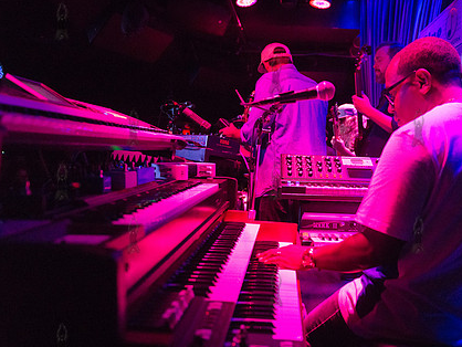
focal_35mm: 32
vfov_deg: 44.2
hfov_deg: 56.4
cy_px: 181
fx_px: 427
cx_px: 275
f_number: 2.8
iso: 4000
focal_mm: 24
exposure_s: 1/400
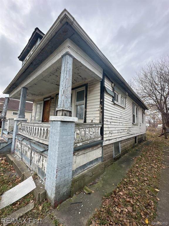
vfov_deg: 102.1
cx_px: 84
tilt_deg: +8.3
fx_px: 91
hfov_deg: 85.7
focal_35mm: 14
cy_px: 113
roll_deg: -2.9
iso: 40
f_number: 2.2
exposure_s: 1/443
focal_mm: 2.22
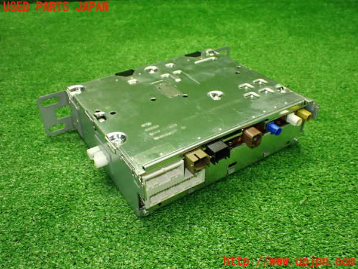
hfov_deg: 56.8
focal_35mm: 32
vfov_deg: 44.2
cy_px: 134
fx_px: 331
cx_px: 179
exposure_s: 1/125
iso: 640
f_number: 2.4
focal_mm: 5.79
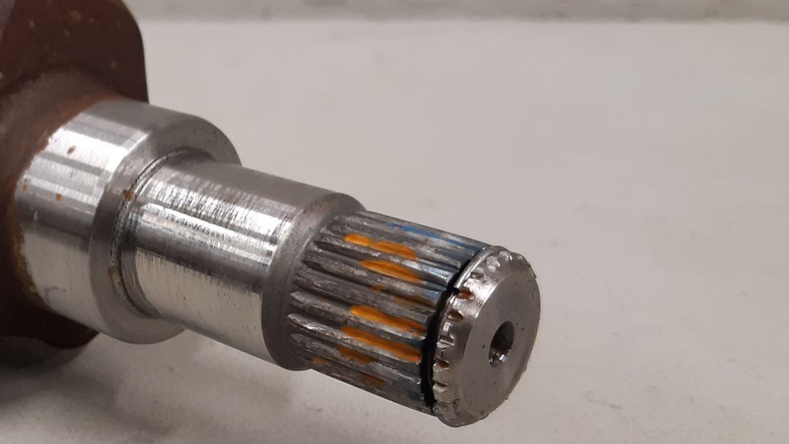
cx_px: 140
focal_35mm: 54
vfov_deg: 22.1
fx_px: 1130
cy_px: 295
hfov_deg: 36.9
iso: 125
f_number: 1.7
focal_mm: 3.93
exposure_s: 1/50
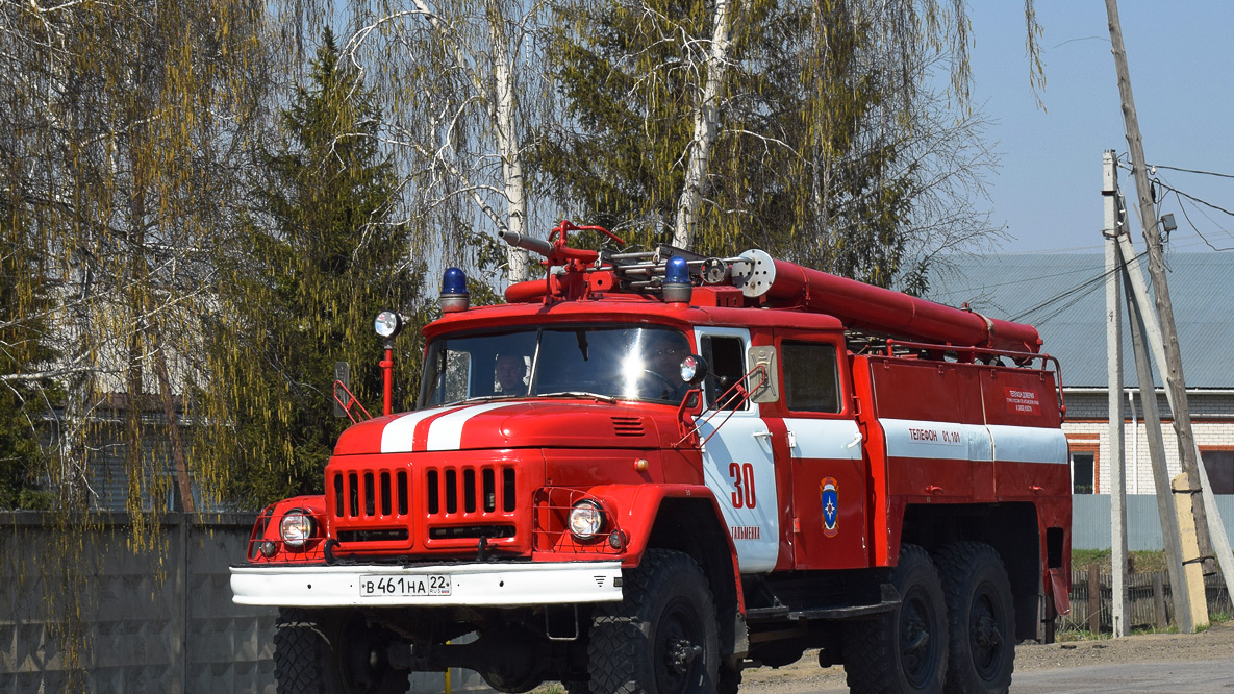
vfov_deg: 13.8
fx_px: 2863
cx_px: 624
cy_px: 414
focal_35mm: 88
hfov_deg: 24.3
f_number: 11
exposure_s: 1/500
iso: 200
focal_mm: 55
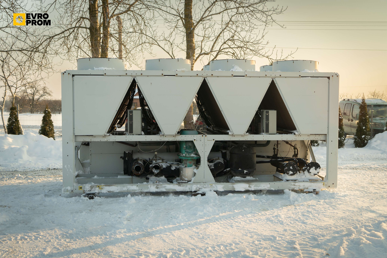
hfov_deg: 47.4
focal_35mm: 41
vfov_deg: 32.6
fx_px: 441
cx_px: 194
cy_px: 129
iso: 160
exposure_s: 1/50
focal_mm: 41
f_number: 4
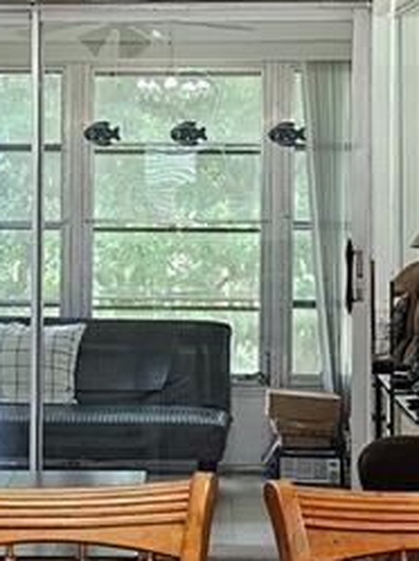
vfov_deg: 17.7
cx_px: 122
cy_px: 192
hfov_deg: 13.3
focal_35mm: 111
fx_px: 1796
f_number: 1.7
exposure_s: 1/120
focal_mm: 6.3
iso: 200
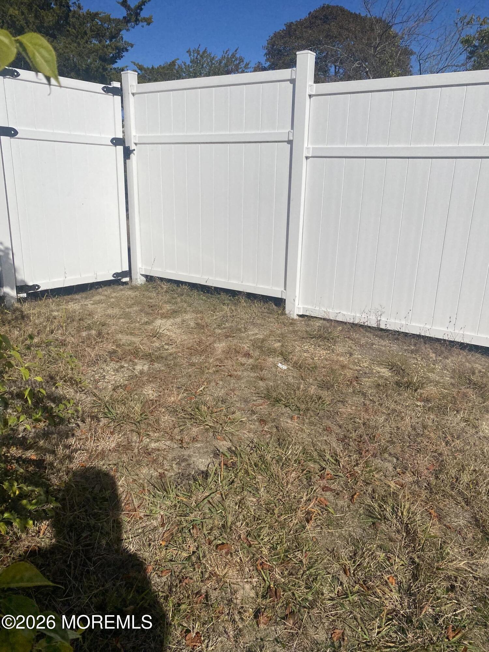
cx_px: 244
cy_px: 326
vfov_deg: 67.3
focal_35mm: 26
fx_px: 490
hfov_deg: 53.1
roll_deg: -0.9
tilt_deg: -19.6
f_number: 1.8
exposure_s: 1/8850
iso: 32
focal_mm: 4.25
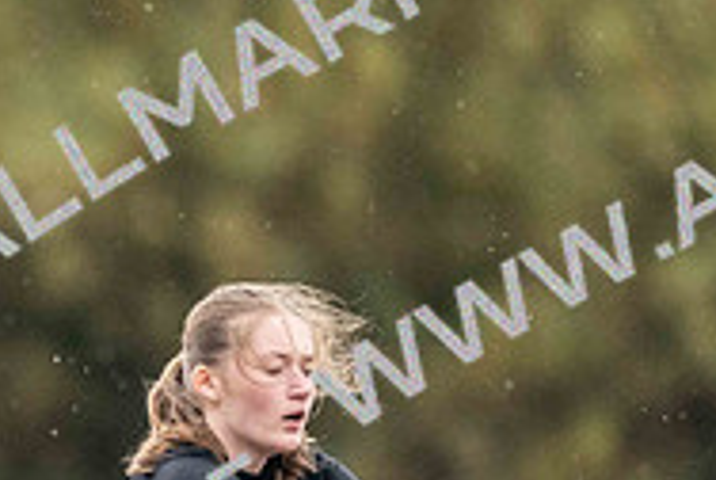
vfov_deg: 0.7
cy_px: 490
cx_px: 34
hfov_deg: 1.1
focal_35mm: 1849
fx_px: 36832
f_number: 4
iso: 4000
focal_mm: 600
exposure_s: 1/2500
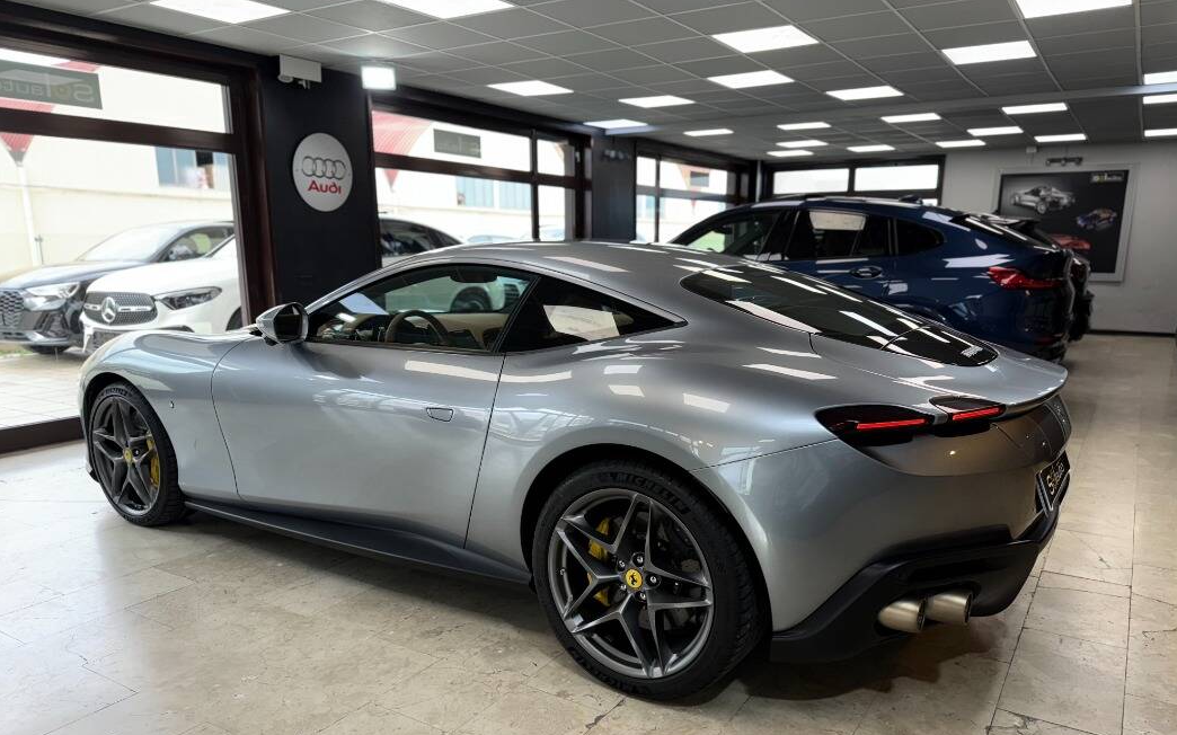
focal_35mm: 26
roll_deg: +0.1
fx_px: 834
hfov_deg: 70.4
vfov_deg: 47.3
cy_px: 441
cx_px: 598
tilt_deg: -13.2
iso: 64
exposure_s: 1/100
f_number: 1.78
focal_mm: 6.76
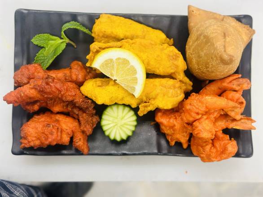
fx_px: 365
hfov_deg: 39.6
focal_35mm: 48
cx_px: 132
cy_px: 98
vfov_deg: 30.3
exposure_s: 1/120
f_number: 1.78
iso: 200
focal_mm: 6.86
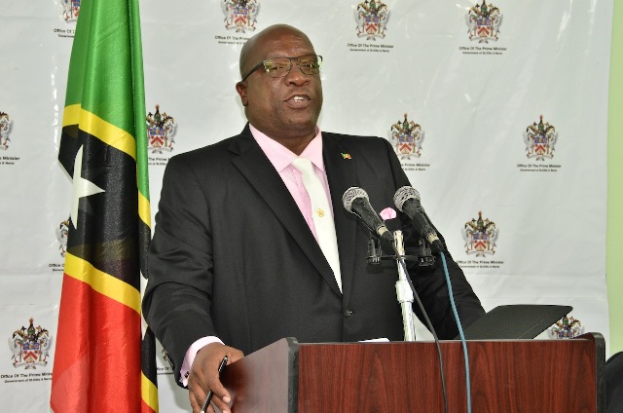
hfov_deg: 17.5
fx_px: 2021
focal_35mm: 117
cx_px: 312
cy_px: 206
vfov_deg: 11.7
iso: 500
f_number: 5.6
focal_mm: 78
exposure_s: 1/60
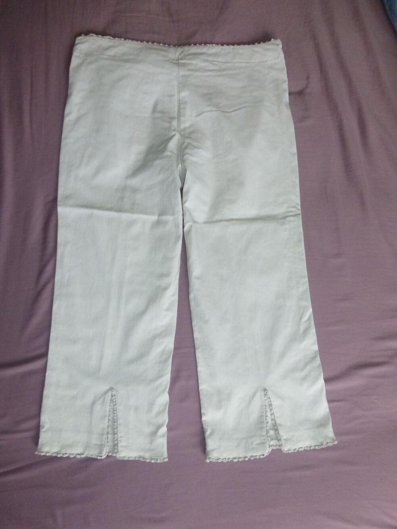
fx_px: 382
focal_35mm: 25
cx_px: 198
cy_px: 264
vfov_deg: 69.4
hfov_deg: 54.9
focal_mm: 4.3
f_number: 3.3
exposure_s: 1/125
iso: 800
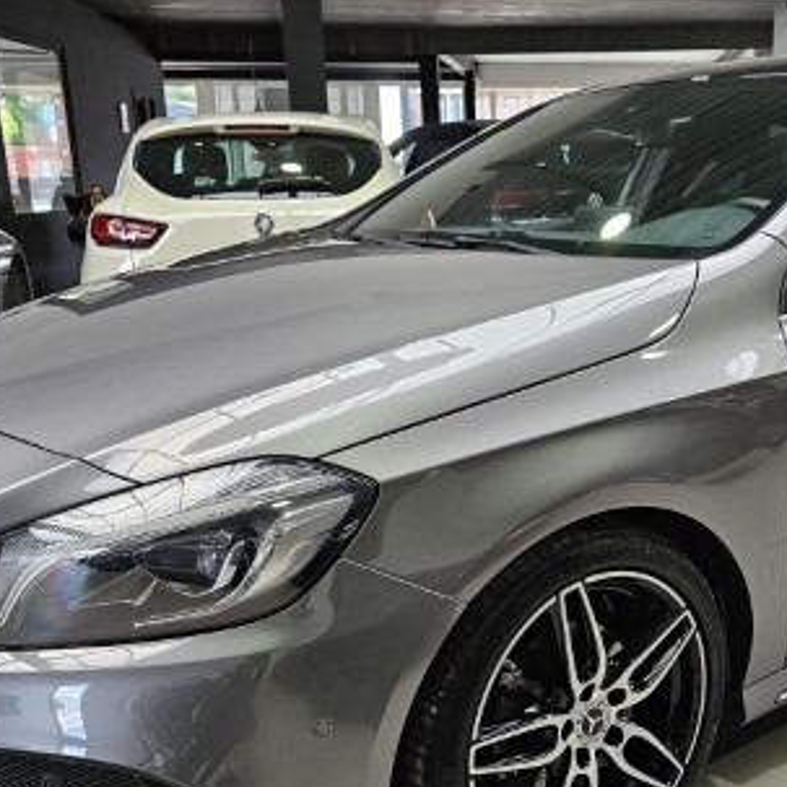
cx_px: 545
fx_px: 1106
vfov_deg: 38.8
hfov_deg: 38.6
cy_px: 512
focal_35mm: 43
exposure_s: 1/180
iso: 160
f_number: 1.7
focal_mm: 6.3
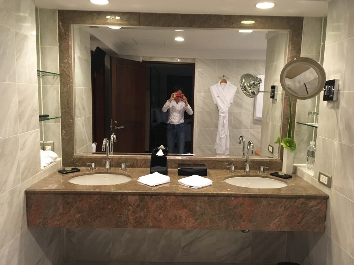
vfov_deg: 48.2
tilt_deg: -8.4
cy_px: 132
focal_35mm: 29
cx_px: 177
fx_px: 297
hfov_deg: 61.7
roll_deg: -2.5
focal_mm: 4.15
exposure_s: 1/30
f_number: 2.2
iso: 200
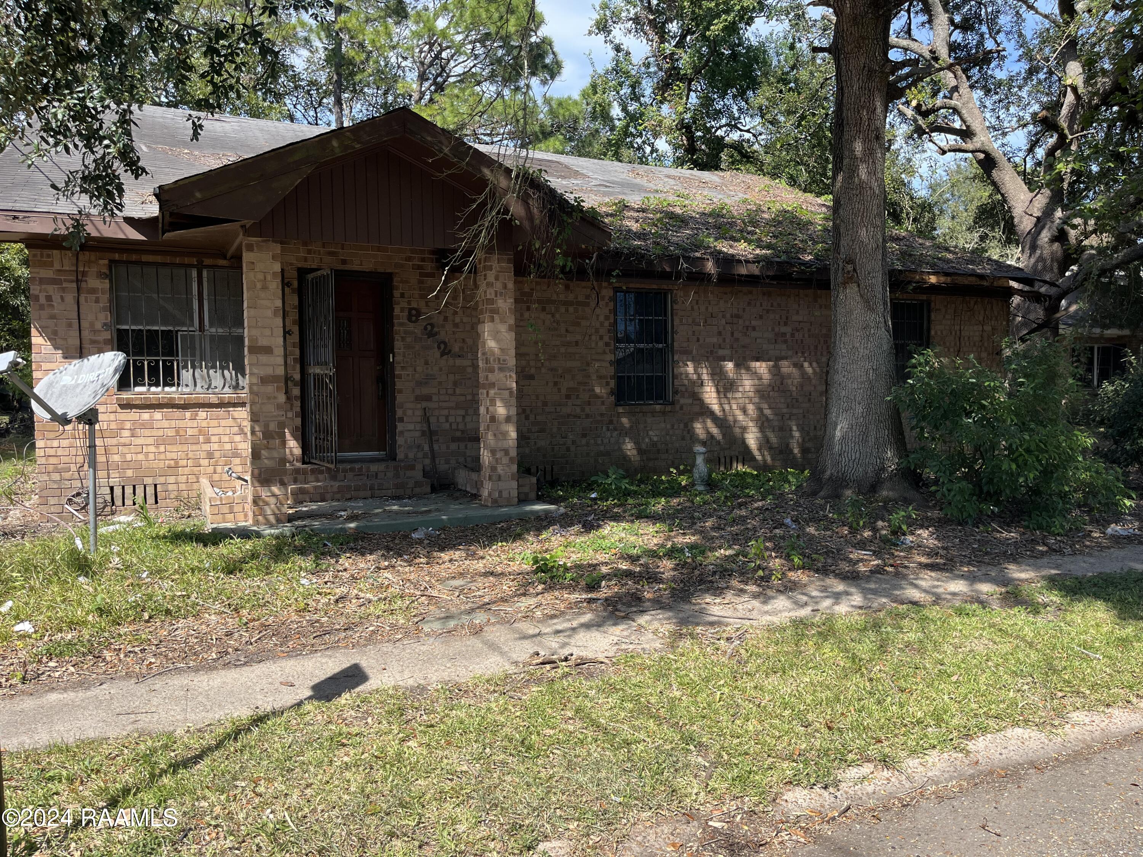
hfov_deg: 67.3
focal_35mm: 26
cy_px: 428
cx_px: 572
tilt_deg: -2.5
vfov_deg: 53.1
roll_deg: +0.2
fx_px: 859
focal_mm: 5.1
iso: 50
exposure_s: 1/1372
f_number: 1.6
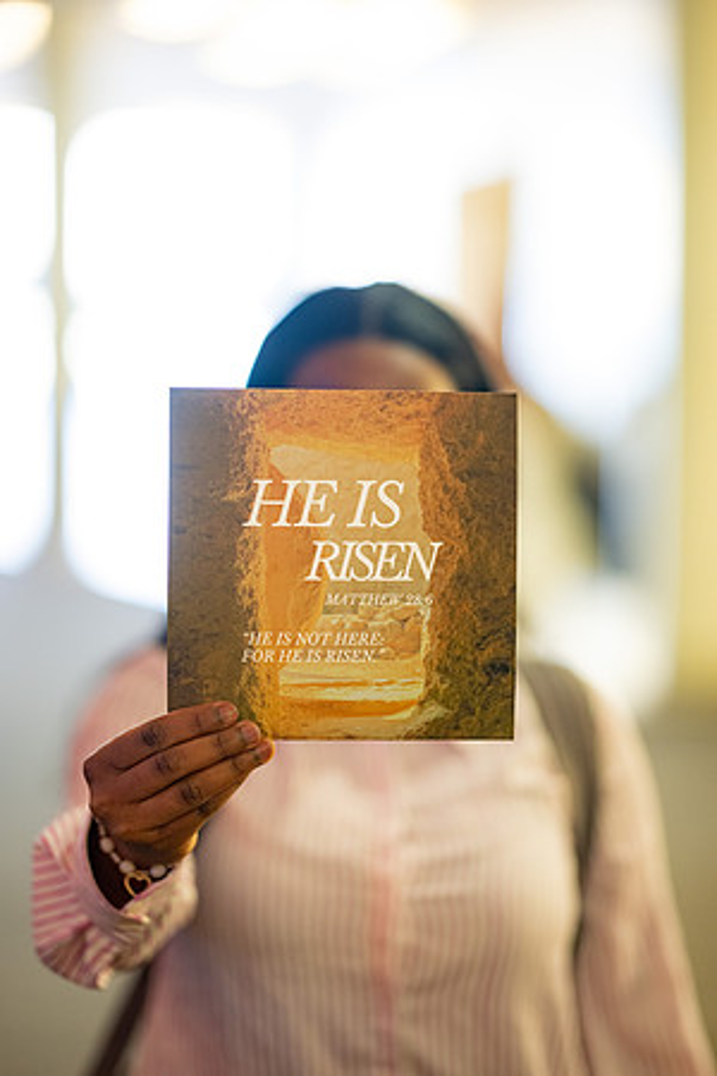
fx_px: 3137
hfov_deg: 13.0
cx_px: 358
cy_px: 538
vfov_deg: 19.5
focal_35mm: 105
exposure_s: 1/100
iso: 640
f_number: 1.4
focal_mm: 105
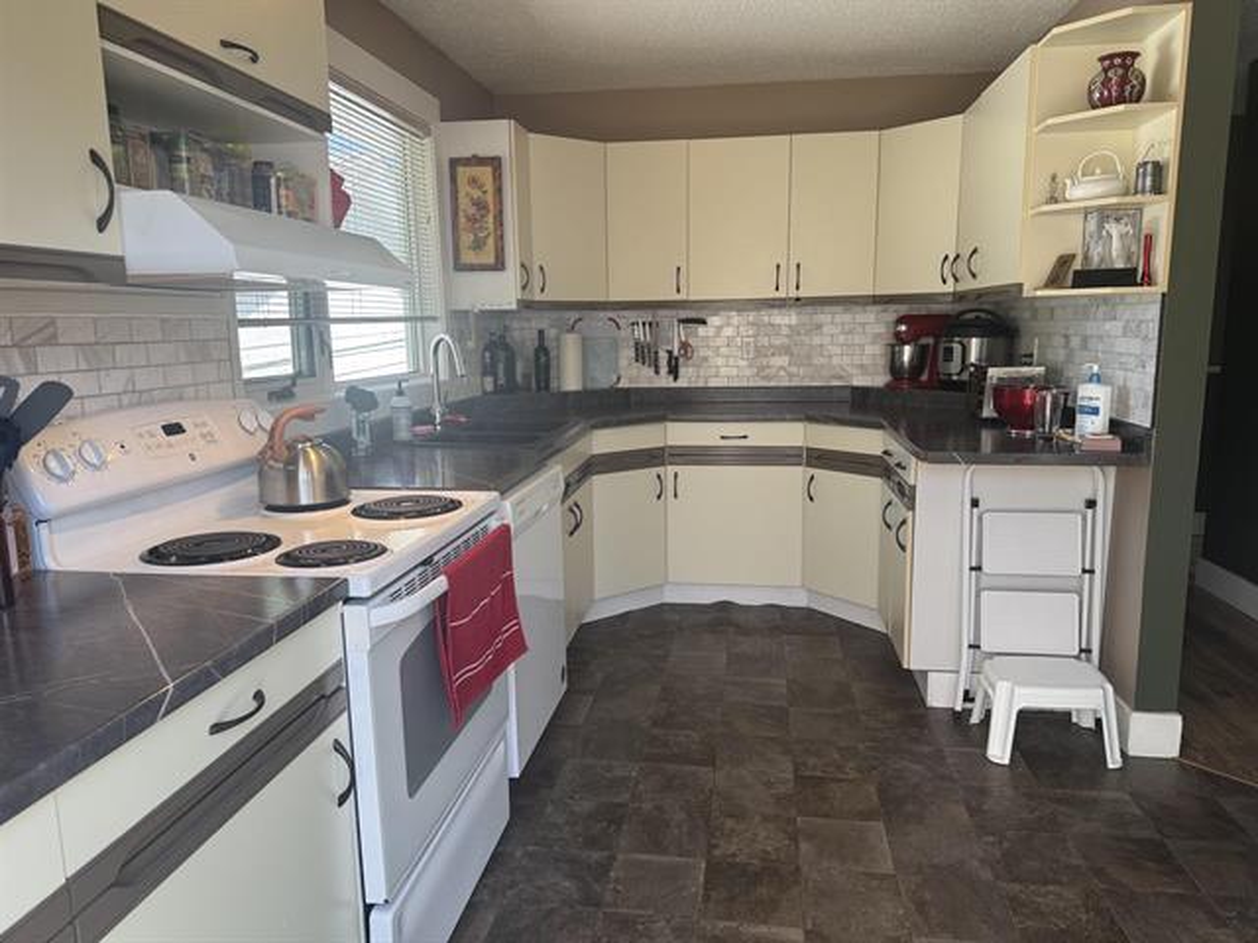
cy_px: 472
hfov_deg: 71.6
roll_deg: +1.1
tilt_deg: -9.0
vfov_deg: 56.8
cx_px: 629
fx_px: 872
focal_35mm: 24
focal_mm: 6.76
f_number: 1.78
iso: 64
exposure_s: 1/194
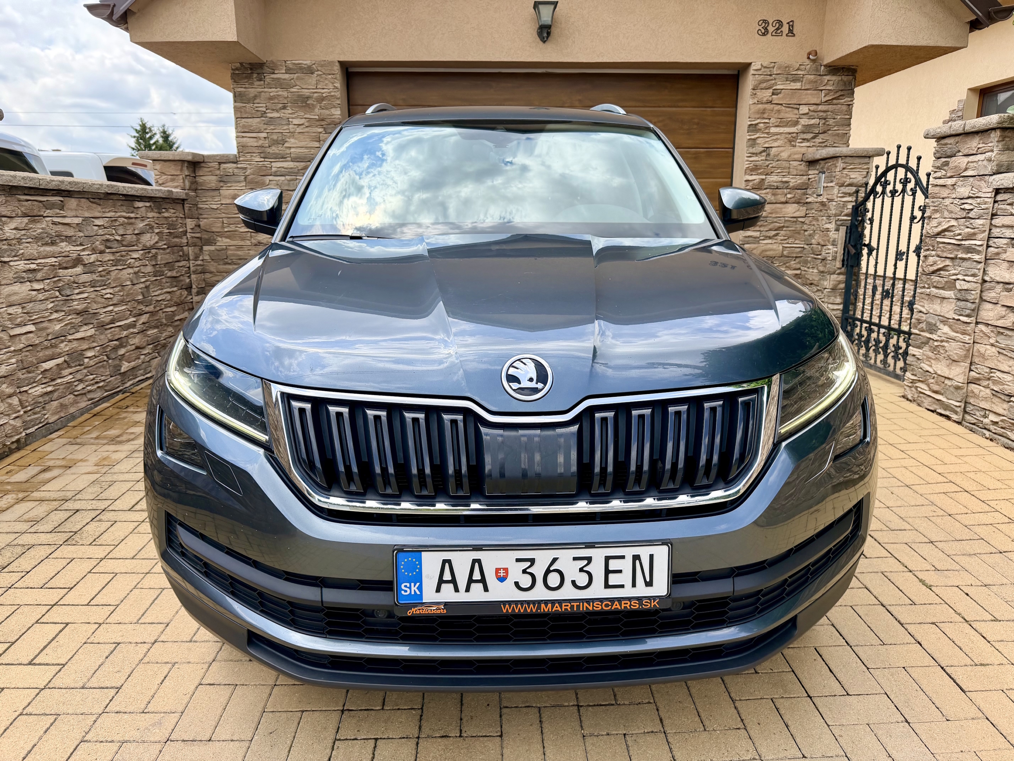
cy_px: 380
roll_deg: +0.2
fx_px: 703
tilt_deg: -13.2
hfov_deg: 71.6
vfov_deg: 56.8
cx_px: 507
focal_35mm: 24
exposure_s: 1/2703
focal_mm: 6.76
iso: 100
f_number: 1.78
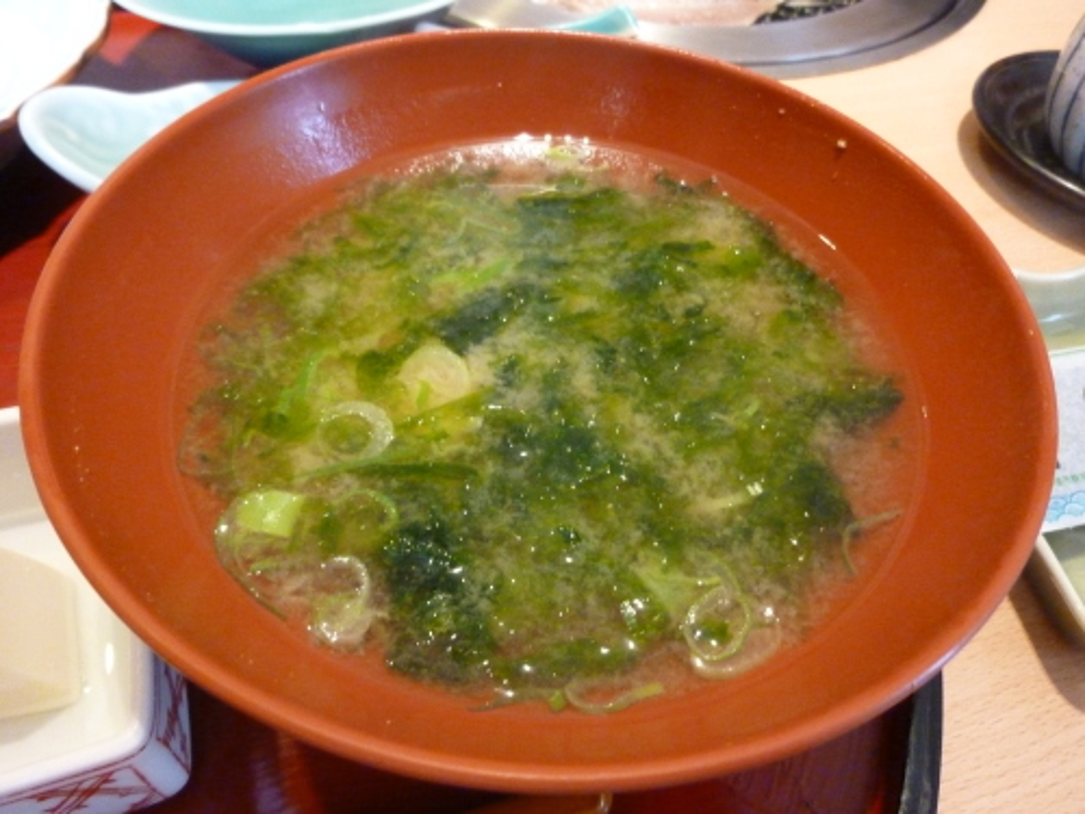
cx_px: 542
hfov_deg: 69.4
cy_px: 407
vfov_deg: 54.9
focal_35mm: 25
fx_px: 784
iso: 800
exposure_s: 1/25
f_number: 3.3
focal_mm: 4.5
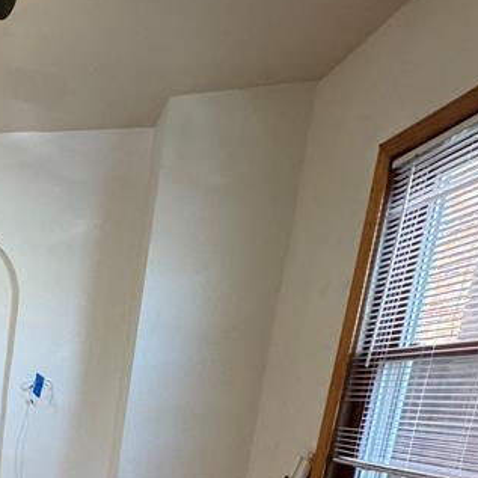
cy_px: 534
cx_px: -166
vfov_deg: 35.4
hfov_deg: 31.0
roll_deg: -1.9
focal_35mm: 40
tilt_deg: -14.1
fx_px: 625
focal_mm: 2.22
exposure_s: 1/120
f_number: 2.2
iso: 250
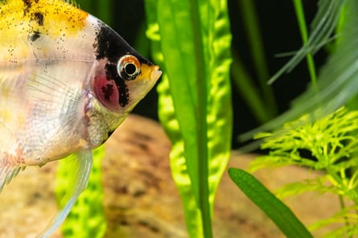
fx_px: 2226
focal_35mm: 224
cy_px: 48
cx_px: 90
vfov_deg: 6.1
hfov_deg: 9.2
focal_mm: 83
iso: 6400
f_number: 11
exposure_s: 1/80
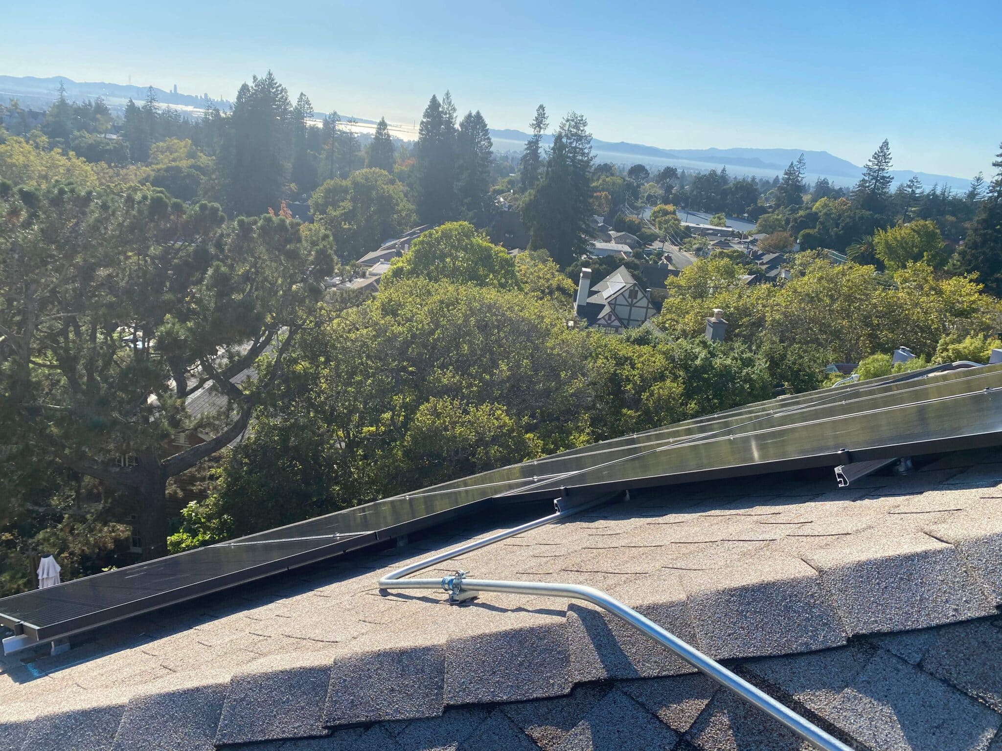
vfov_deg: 53.1
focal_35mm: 26
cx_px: 501
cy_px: 376
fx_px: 753
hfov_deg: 67.3
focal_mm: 4.25
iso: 32
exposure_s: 1/2571
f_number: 1.8
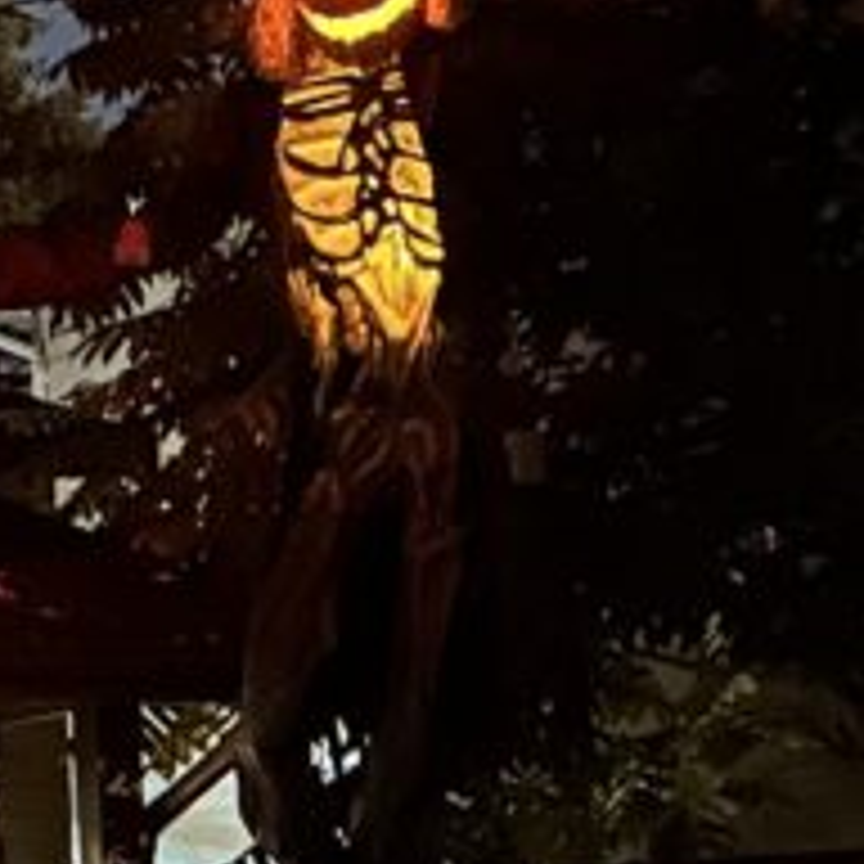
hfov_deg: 12.7
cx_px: -1066
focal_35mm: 113
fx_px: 3191
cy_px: 634
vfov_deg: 15.4
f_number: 1.78
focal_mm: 6.86
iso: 5000
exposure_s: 1/5
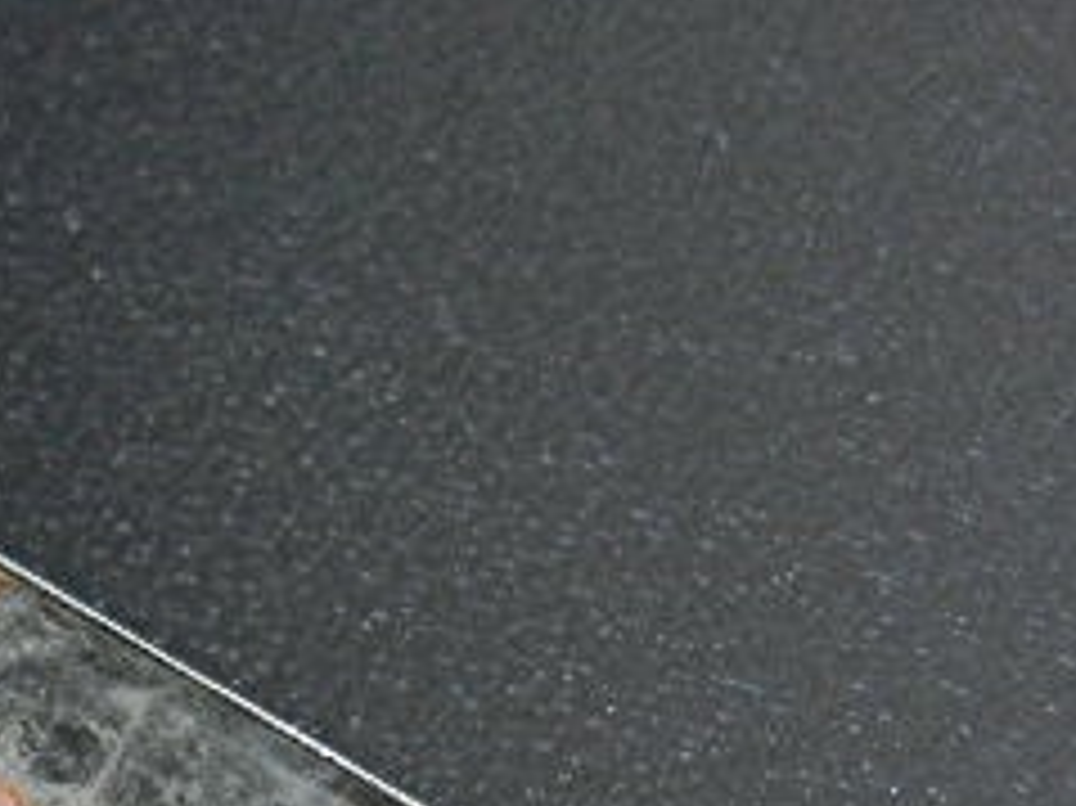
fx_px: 4909
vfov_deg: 9.3
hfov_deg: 12.1
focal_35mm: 158
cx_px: -315
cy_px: 752
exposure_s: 1/30
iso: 676
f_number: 8
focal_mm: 10.6
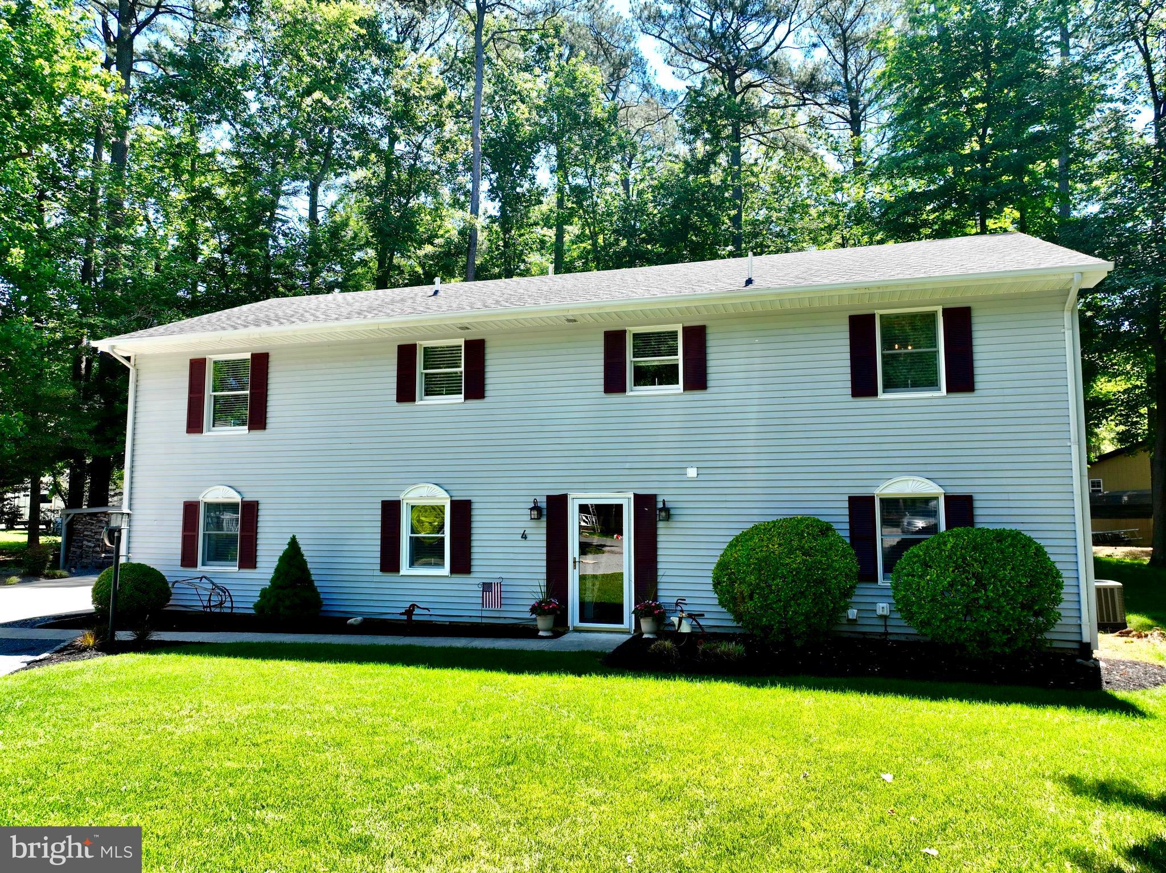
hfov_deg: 71.6
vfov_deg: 56.8
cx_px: 583
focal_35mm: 24
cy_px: 436
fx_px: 808
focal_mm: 12.29
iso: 100
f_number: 2.8
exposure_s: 1/500
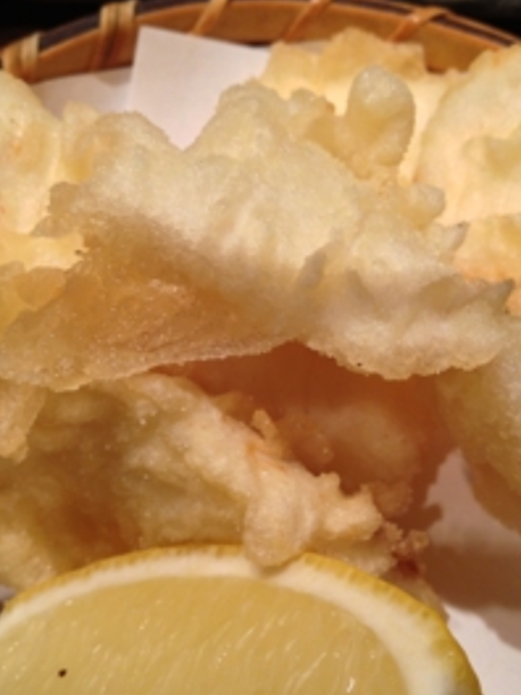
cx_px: 268
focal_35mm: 53
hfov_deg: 27.5
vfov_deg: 36.1
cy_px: 392
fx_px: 1064
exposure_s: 1/20
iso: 80
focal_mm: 4.28
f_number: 2.4
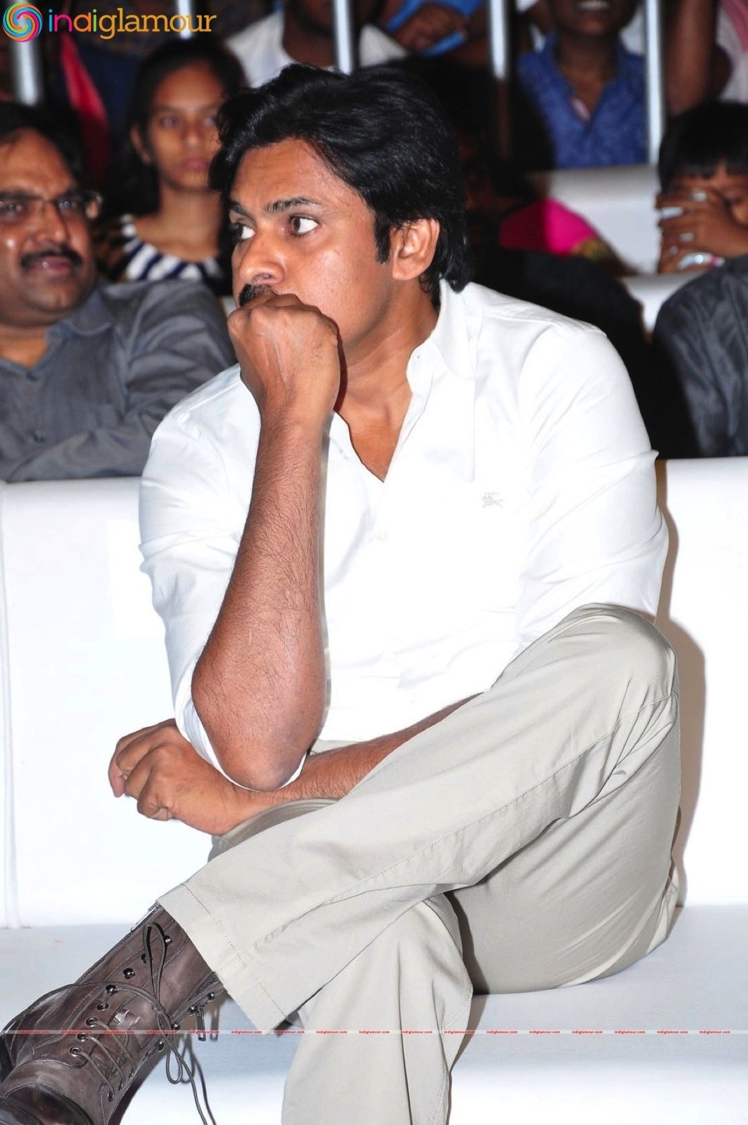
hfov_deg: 8.7
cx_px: 374
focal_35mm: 158
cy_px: 562
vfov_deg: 13.1
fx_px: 4920
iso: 500
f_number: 7.1
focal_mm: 105
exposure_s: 1/125
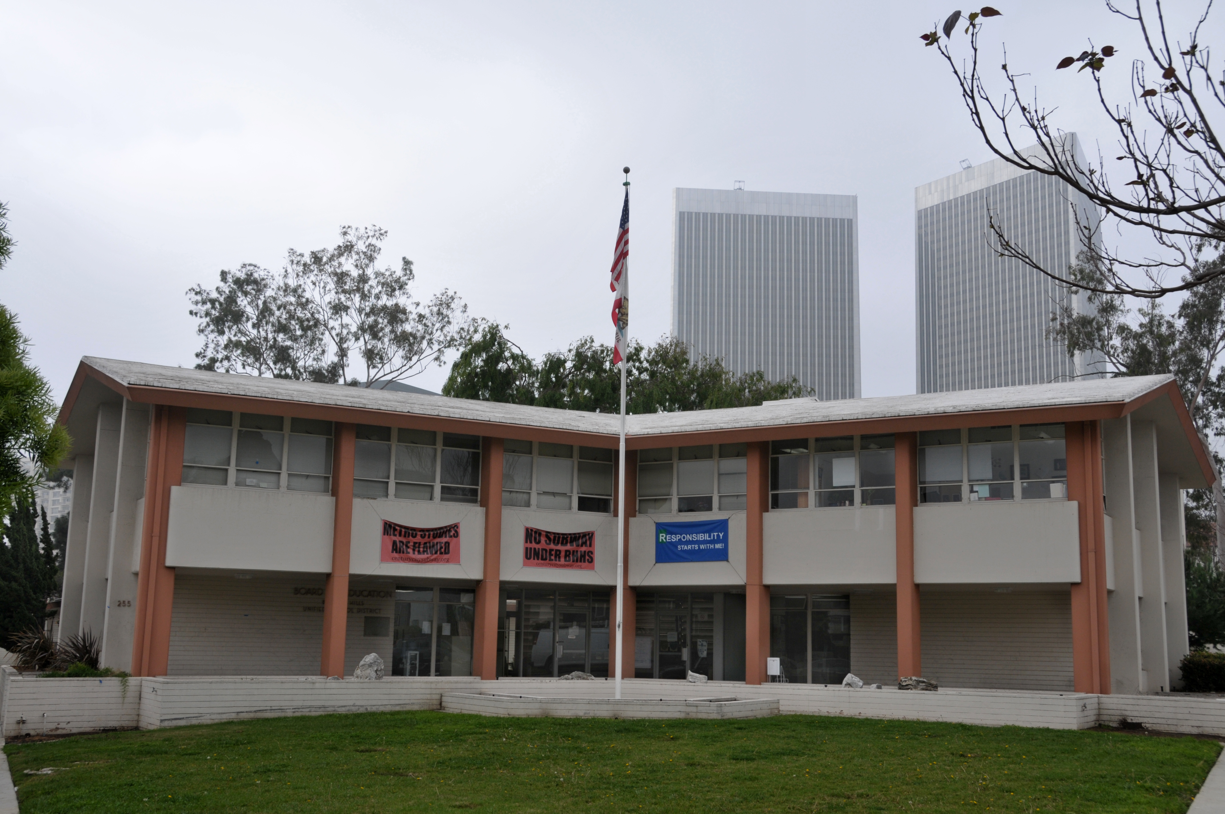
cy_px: 407
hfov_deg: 49.6
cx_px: 612
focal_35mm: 39
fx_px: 1325
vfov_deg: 34.1
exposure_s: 1/250
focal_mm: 26
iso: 200
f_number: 9
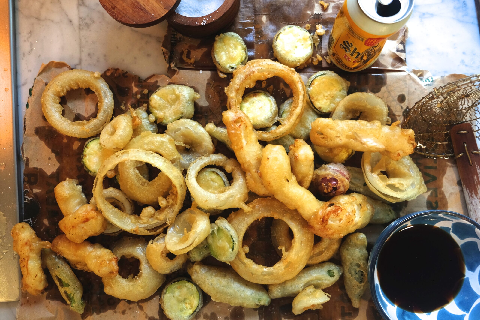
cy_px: 160
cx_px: 240
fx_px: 360
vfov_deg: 47.9
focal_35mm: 27
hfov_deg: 67.4
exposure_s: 1/20
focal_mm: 18
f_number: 2.8
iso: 200
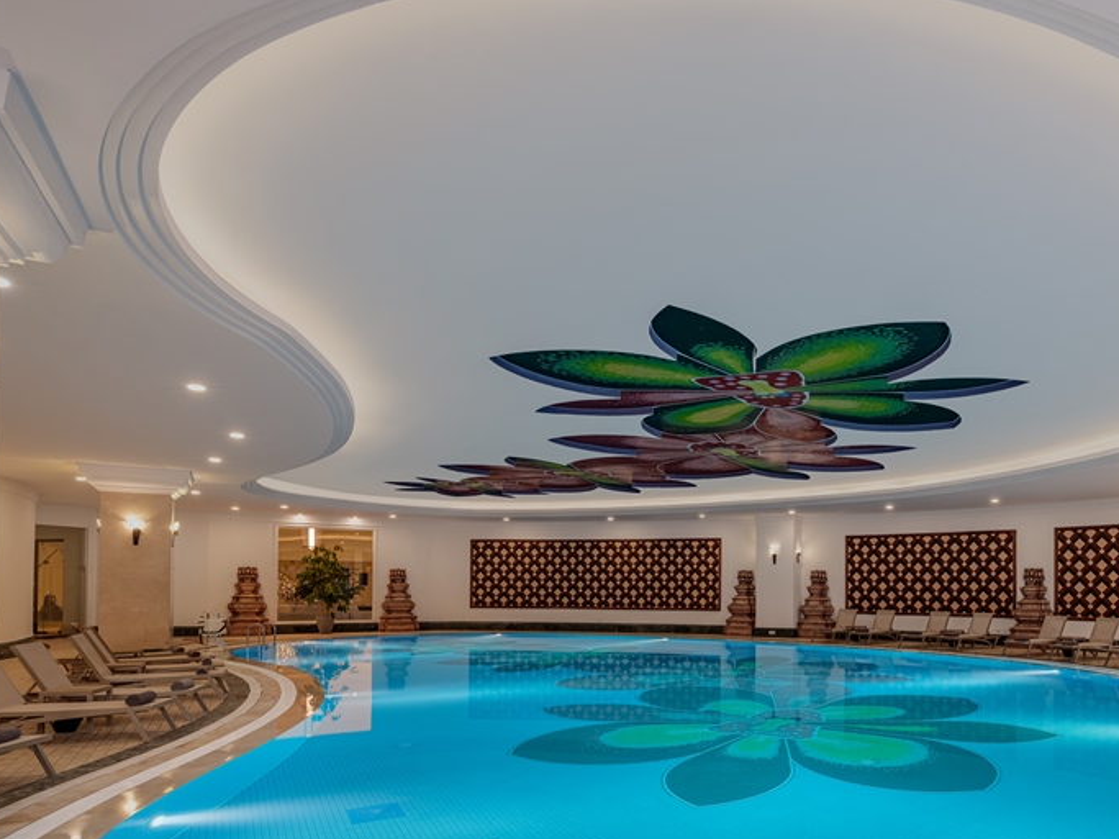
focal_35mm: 24
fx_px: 776
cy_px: 574
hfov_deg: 69.1
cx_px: 765
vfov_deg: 55.4
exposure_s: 1/13
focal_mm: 20
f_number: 11
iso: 100
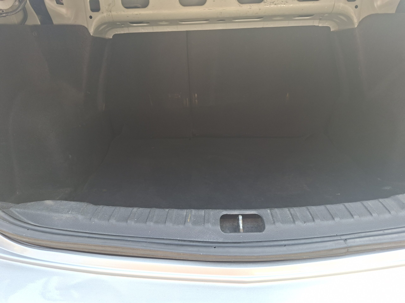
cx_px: 202
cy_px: 152
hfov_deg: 73.9
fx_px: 269
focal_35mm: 23
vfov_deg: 58.9
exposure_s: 1/175
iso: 50
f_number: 1.8
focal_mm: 5.54
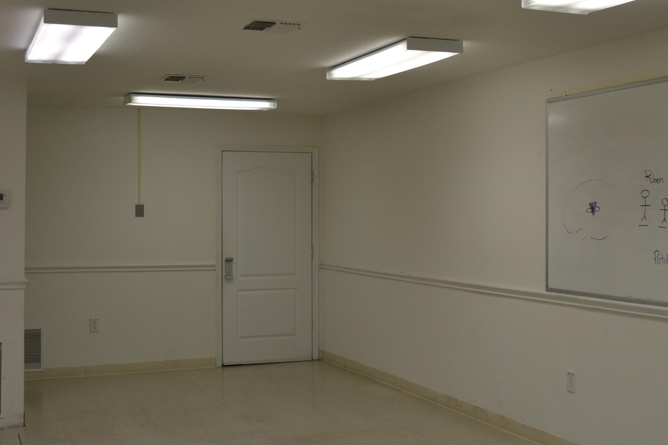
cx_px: 345
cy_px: 204
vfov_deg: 27.5
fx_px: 909
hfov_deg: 40.3
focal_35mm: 49
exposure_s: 1/100
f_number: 5
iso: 400
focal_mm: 22
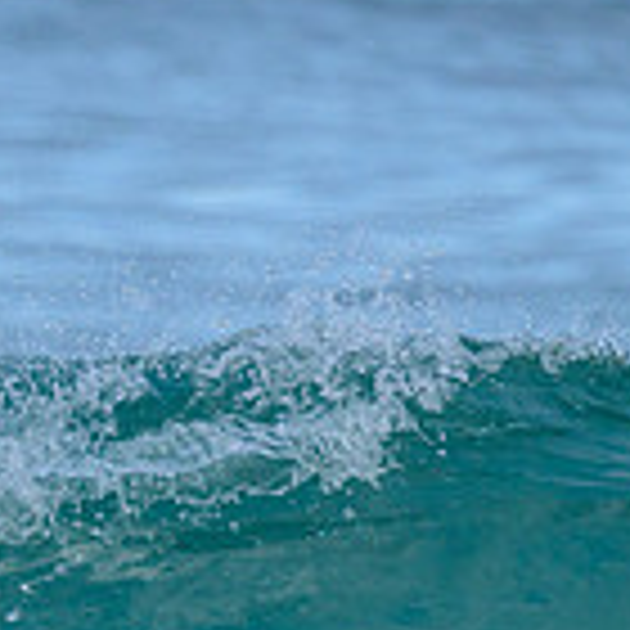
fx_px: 66013
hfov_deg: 0.5
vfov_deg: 0.5
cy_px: 764
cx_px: -728
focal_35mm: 3206
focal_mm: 800
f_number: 6.3
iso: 640
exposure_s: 1/2000
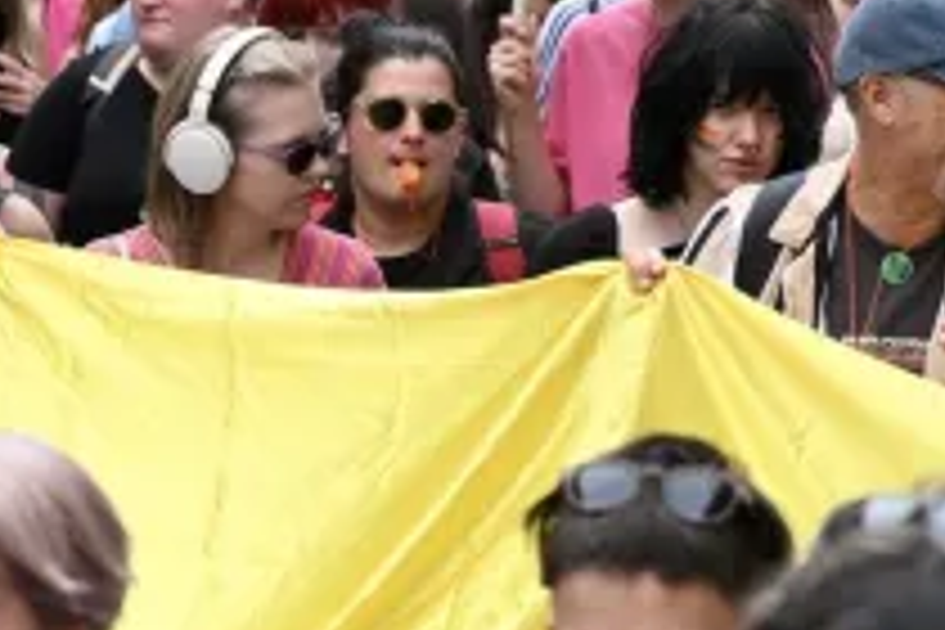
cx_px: 1076
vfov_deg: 3.2
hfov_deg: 4.7
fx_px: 11392
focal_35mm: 434
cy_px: 128
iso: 500
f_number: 7.1
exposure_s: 1/500
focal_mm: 120
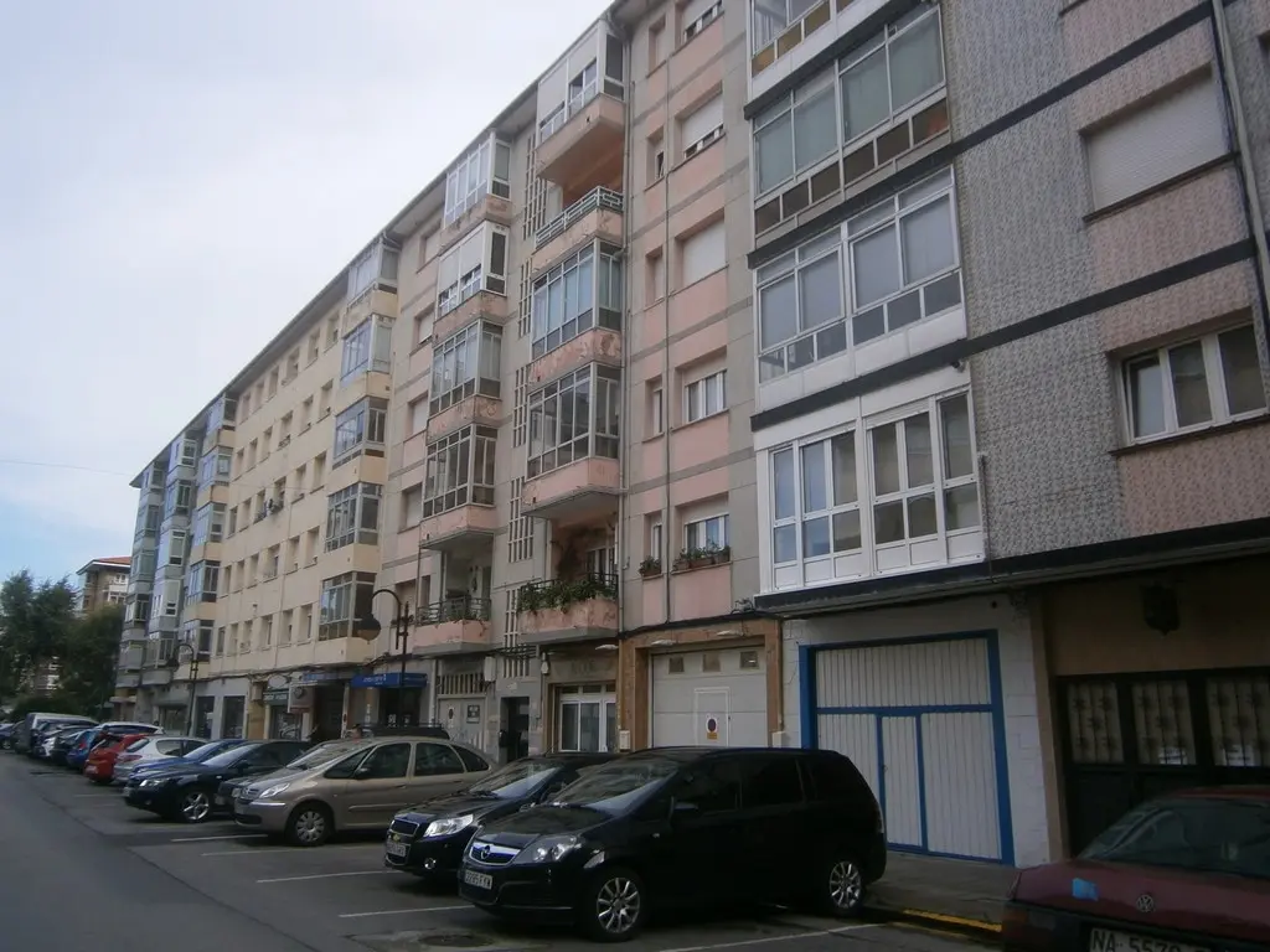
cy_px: 476
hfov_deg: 67.3
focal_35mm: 26
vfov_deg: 53.1
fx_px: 954
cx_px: 635
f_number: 2.8
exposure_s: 1/800
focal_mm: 4.7
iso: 80
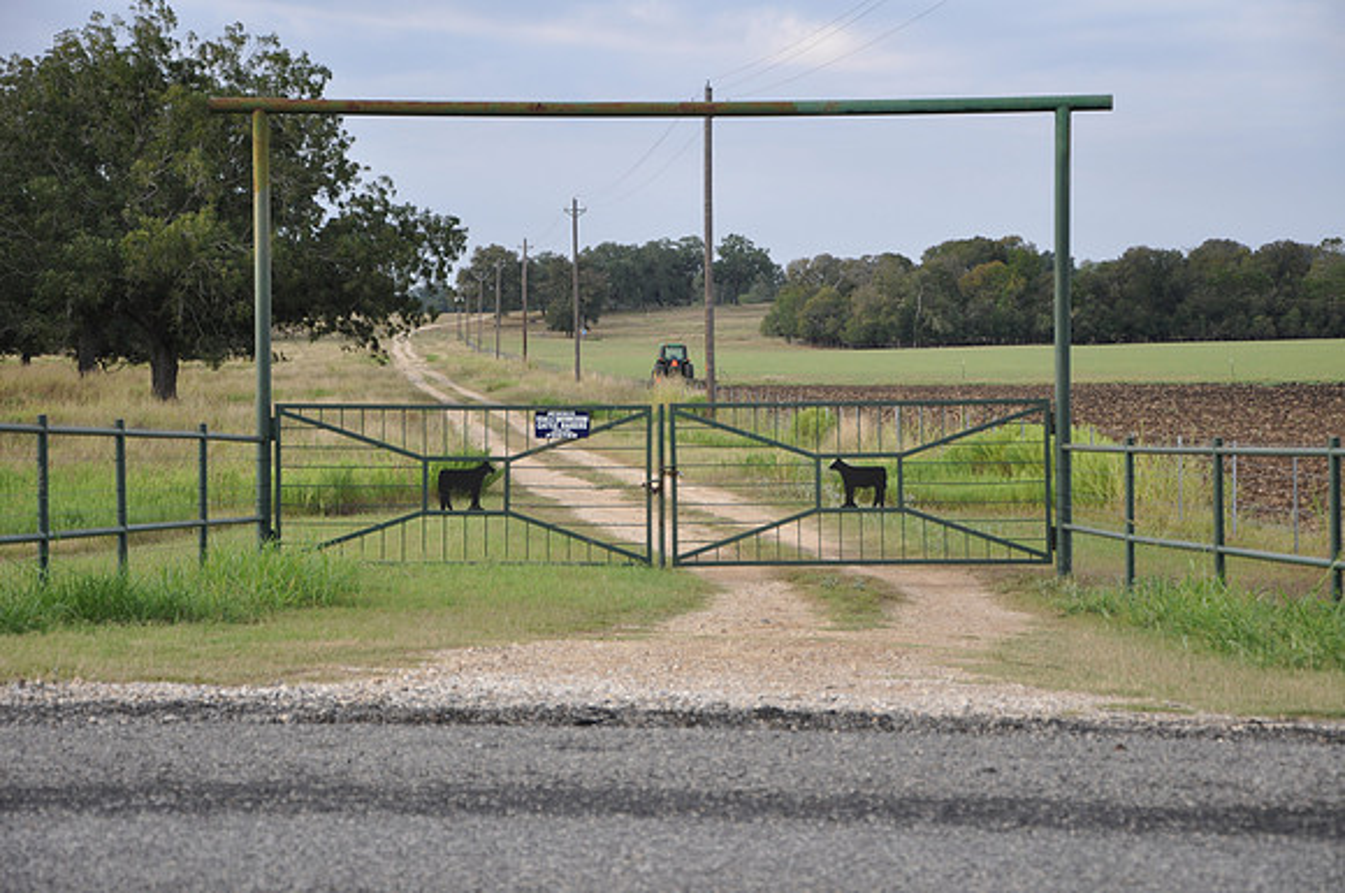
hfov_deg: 20.6
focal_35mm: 99
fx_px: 3694
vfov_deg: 13.8
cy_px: 446
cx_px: 672
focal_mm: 66
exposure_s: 1/160
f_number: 6.3
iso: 200
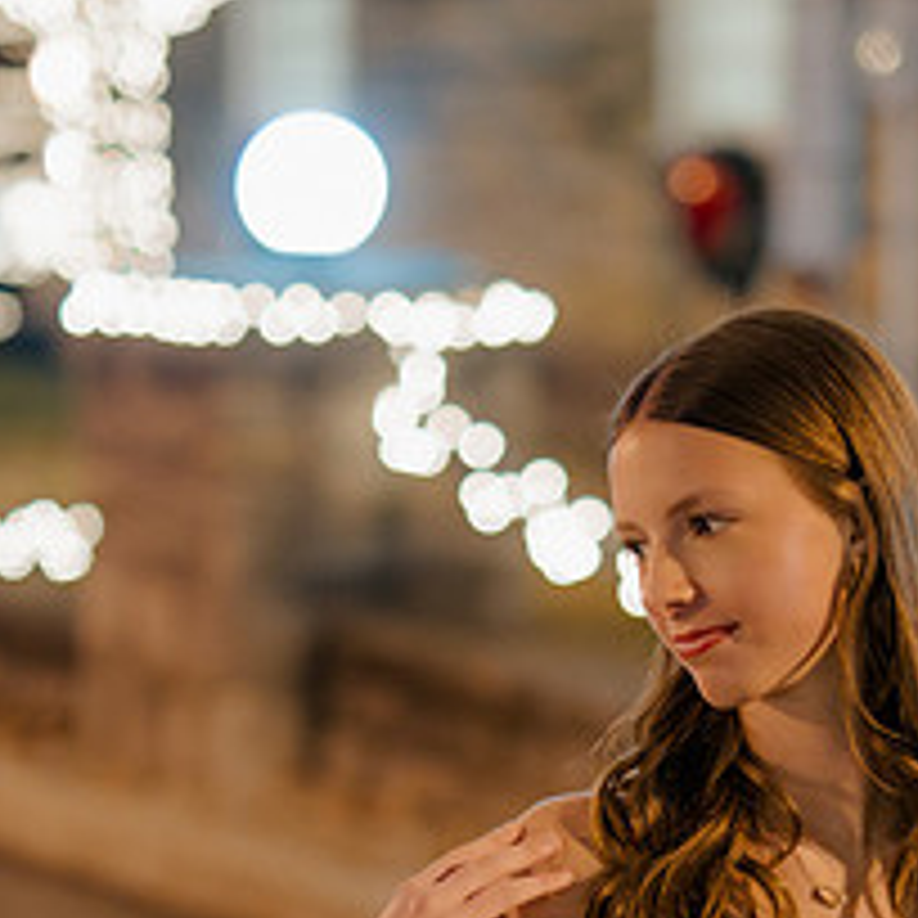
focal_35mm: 121
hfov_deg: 14.4
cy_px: 866
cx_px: 544
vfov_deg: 14.2
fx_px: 3630
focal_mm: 50
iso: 2500
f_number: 1.4
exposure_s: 1/200
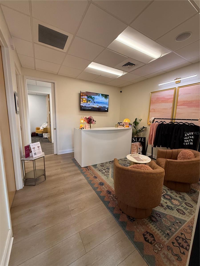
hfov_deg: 85.7
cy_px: 133
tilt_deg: -8.3
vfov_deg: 102.1
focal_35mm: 14
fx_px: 108
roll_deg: -1.8
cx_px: 100
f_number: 2.2
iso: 250
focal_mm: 2.22
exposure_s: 1/100
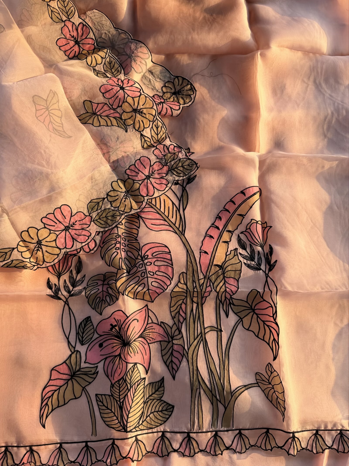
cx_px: 174
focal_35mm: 24
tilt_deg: -77.5
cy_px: 233
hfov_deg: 56.8
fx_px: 323
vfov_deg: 71.6
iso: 80
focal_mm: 6.76
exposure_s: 1/403
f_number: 1.78
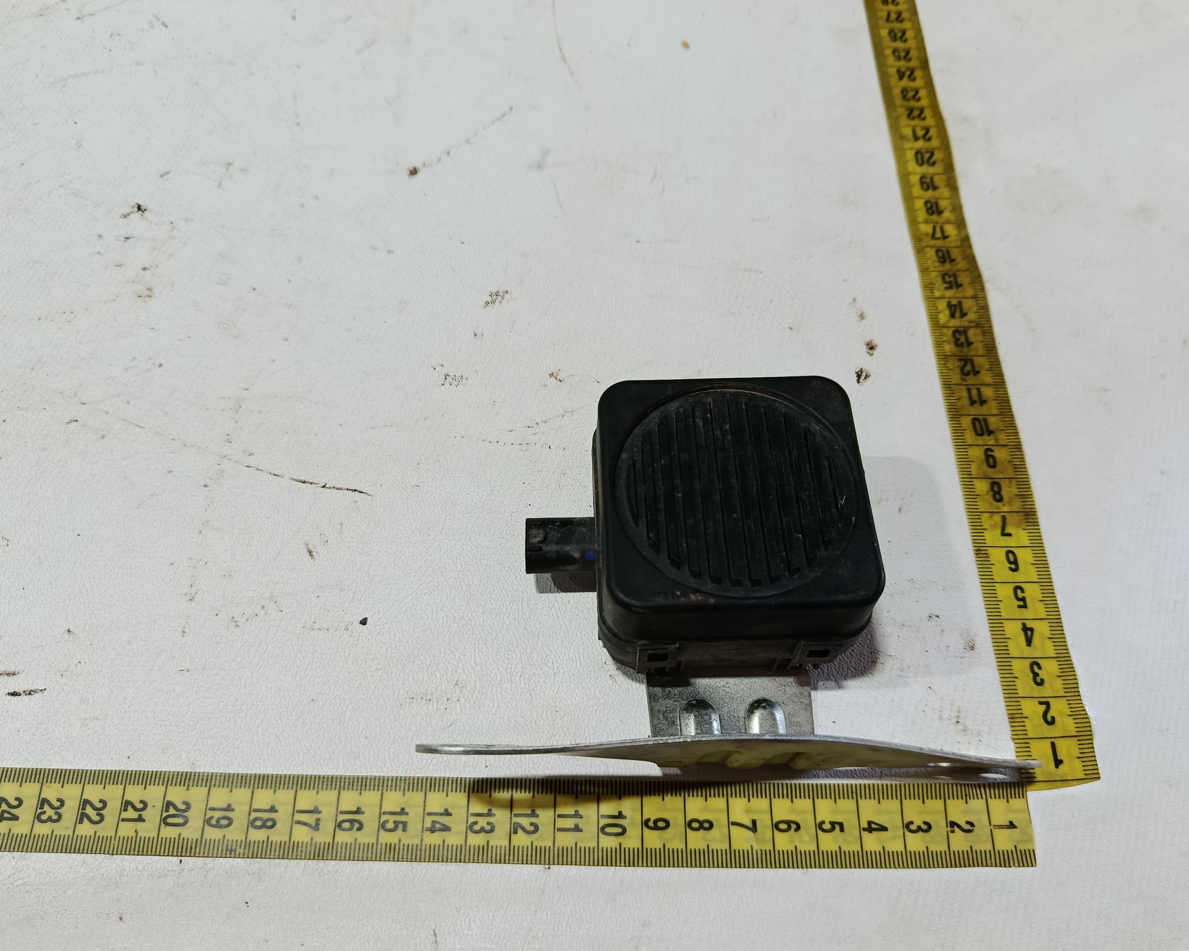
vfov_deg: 54.9
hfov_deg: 66.0
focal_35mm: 26
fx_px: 915
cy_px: 484
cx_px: 599
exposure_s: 1/120
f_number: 1.7
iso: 172
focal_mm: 5.24
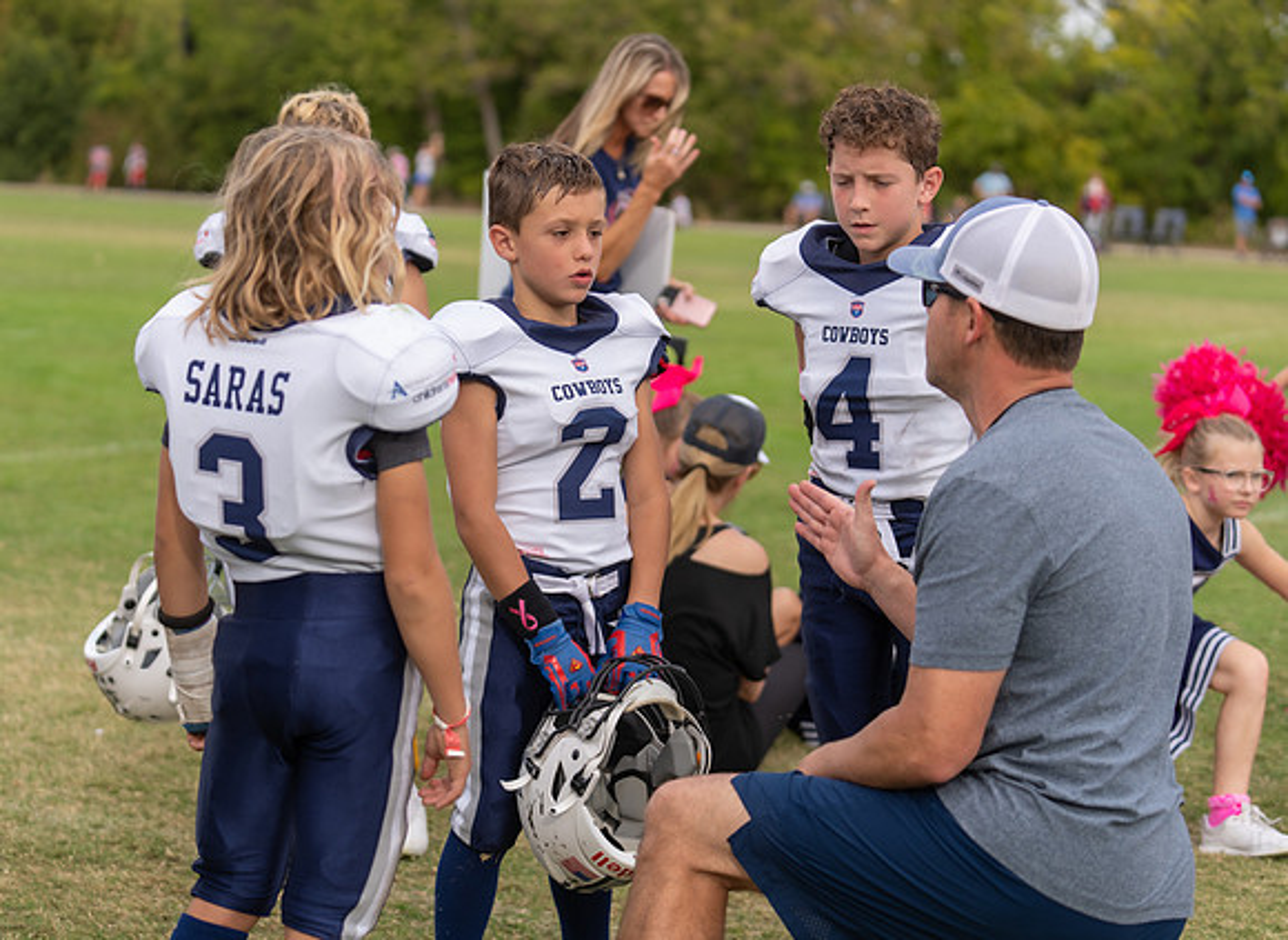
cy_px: 463
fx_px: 2781
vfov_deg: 19.2
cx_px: 573
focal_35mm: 75
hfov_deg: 26.1
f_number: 2.8
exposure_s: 1/640
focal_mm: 70
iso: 100
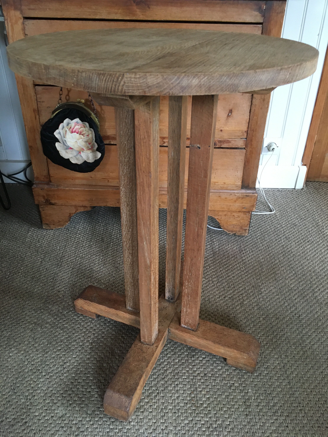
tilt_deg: -31.2
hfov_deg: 48.2
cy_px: 218
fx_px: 366
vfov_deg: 61.7
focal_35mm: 29
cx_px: 164
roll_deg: -1.7
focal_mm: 4.15
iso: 250
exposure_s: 1/33
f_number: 2.2
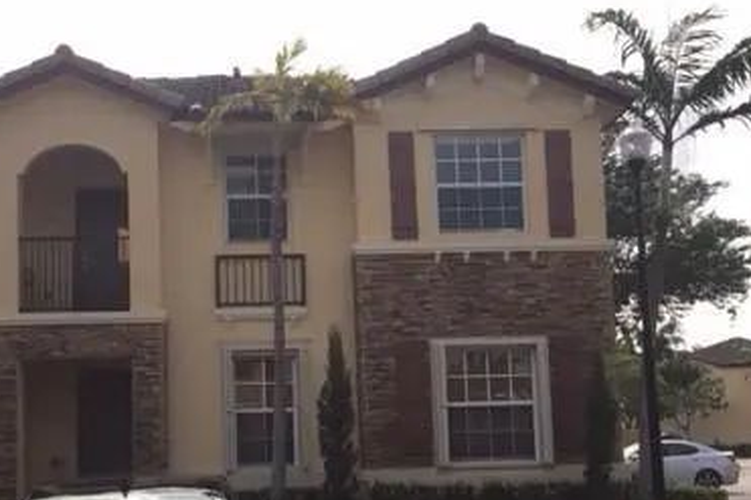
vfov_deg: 25.8
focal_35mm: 52
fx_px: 1084
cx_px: 291
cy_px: 348
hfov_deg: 38.0
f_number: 2.2
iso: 50
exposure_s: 1/2825
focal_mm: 4.15
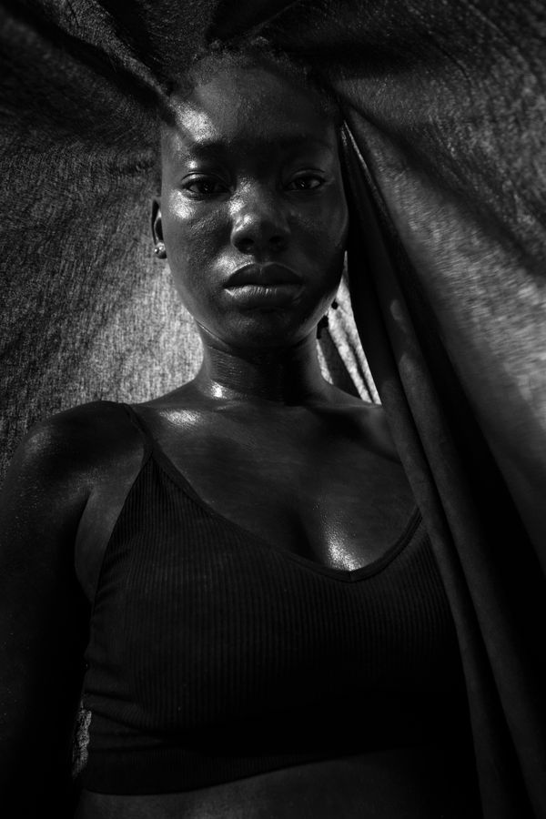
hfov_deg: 53.1
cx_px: 273
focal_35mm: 24
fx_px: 546
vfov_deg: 73.7
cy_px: 410
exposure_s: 1/60
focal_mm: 24
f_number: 4
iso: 200
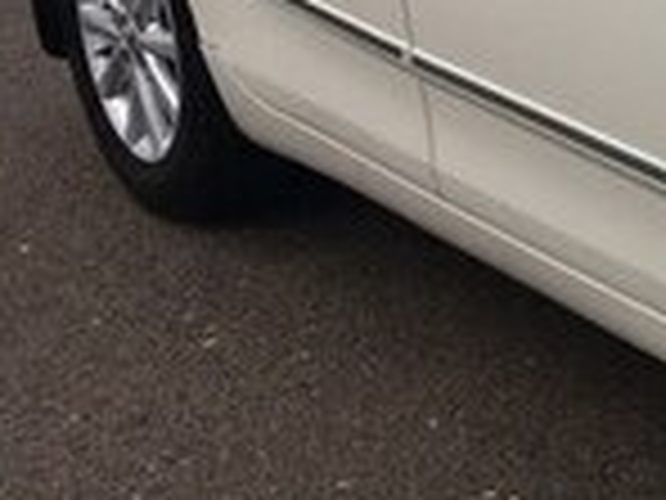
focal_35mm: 129
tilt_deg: -20.3
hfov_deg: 13.2
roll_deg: -0.9
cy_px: 83
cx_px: 1332
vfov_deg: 11.4
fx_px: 2482
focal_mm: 4.15
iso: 32
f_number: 2.2
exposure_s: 1/570
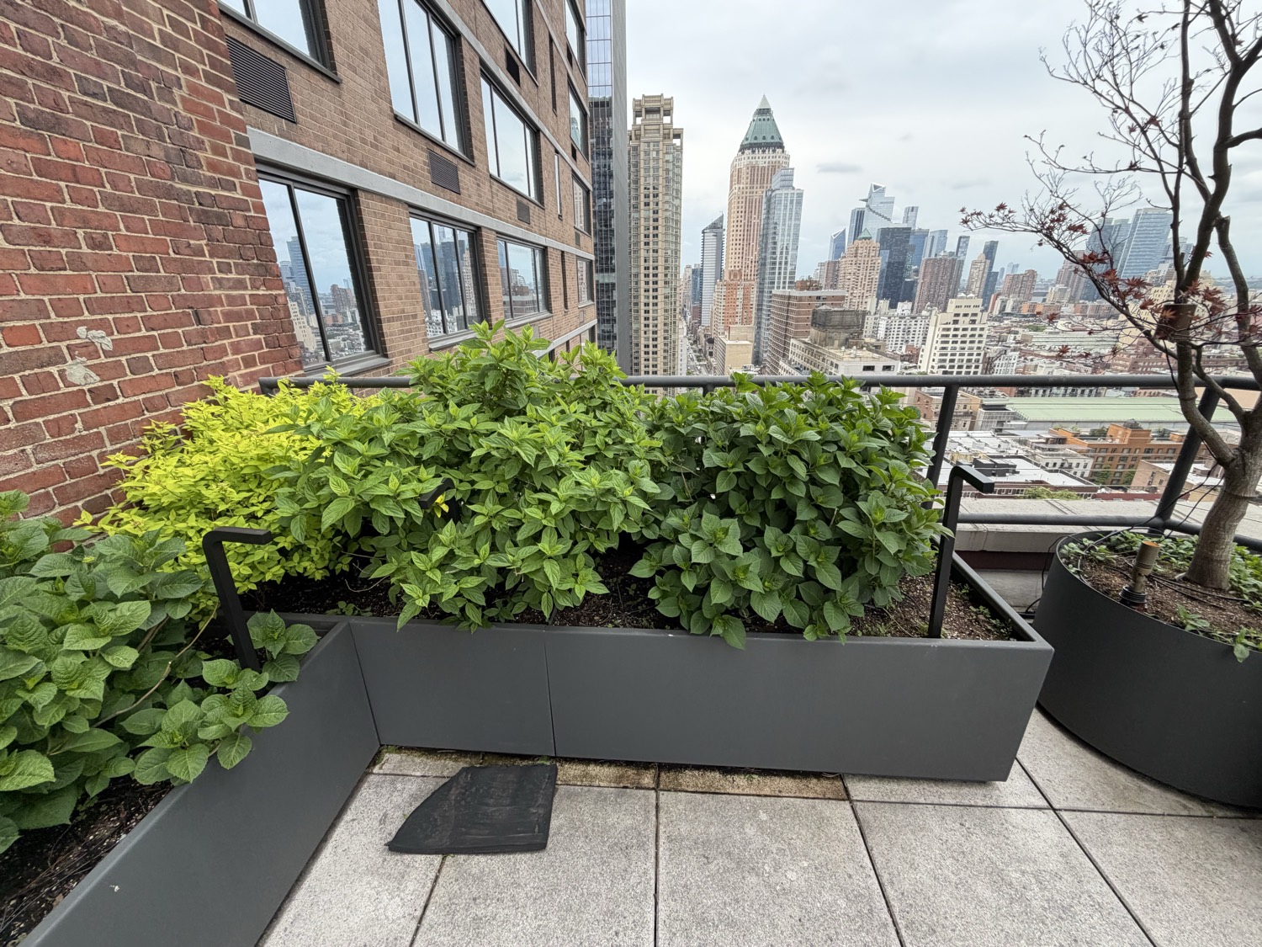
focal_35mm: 14
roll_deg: +2.4
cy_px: 474
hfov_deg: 102.1
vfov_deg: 85.7
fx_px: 510
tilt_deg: -21.0
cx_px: 631
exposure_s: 1/502
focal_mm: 2.22
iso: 50
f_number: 2.2
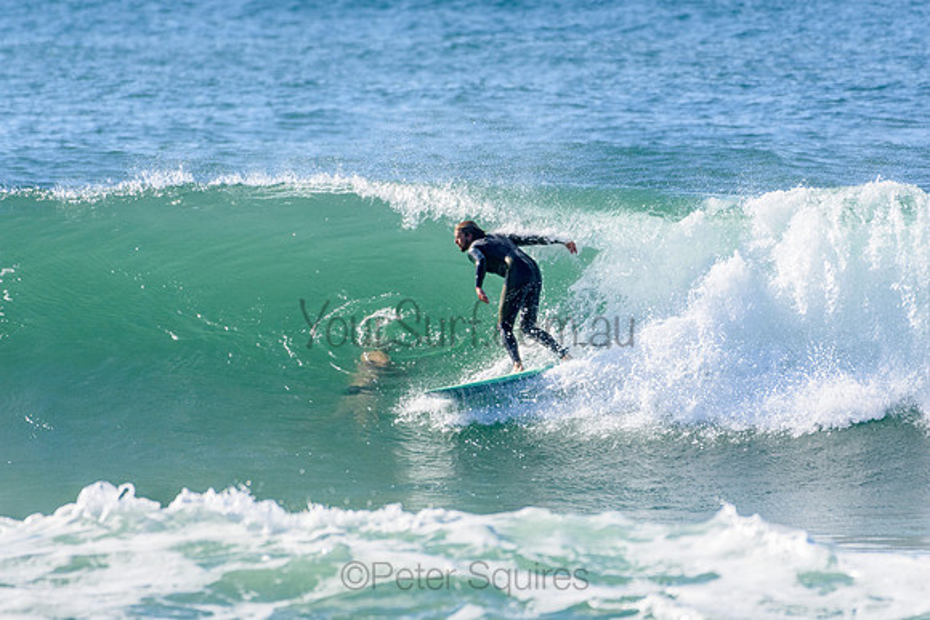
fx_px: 19379
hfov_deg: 2.7
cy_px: 310
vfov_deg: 1.8
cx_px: 465
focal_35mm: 750
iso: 400
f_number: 5.6
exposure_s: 1/2000
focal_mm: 500
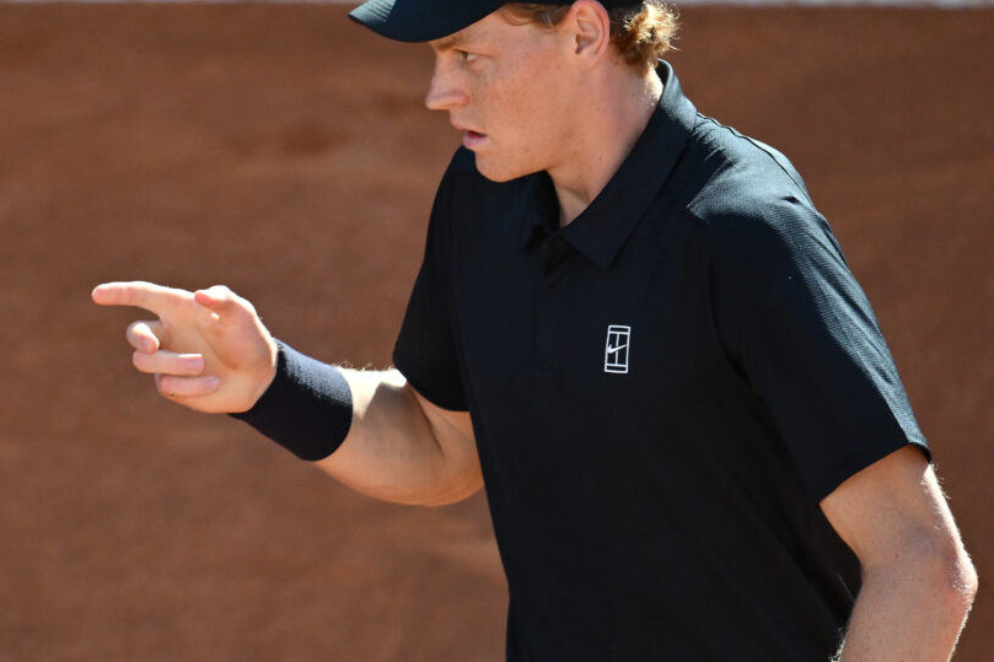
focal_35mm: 564
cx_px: 404
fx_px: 15568
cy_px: 276
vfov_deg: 2.4
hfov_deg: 3.7
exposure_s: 1/2000
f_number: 4.5
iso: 900
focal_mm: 400
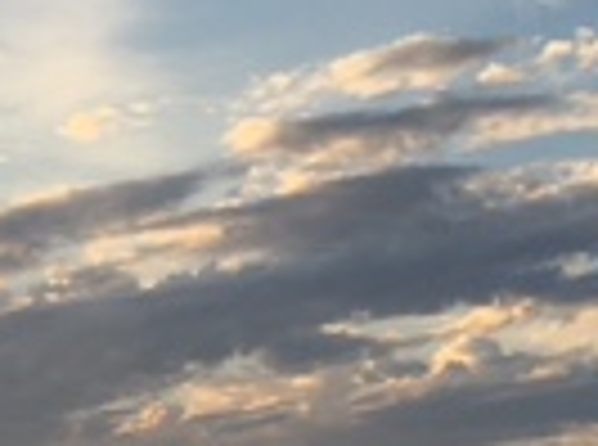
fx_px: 2412
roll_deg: +0.5
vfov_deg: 10.5
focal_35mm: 140
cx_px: -189
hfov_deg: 13.6
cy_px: 234
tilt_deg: +10.6
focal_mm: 4.15
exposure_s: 1/1054
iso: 25
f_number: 2.2
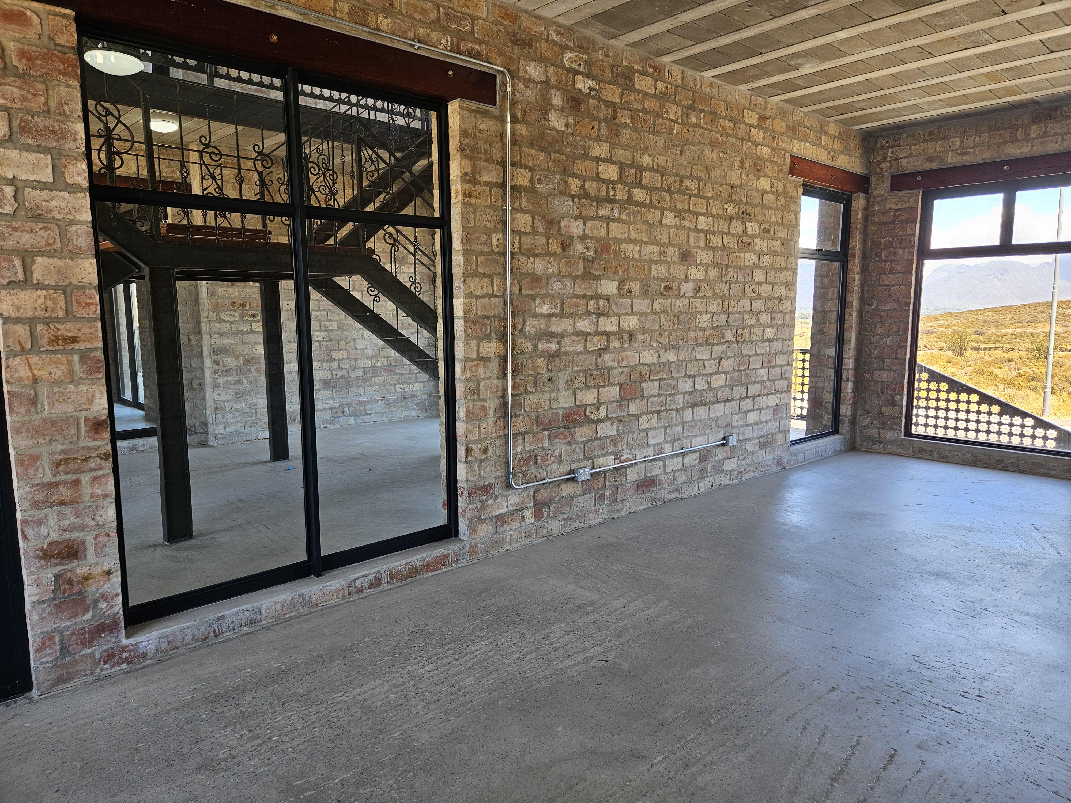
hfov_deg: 73.9
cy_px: 402
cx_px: 536
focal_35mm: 23
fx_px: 712
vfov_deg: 58.9
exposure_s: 1/74
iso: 32
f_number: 1.8
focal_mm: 5.4
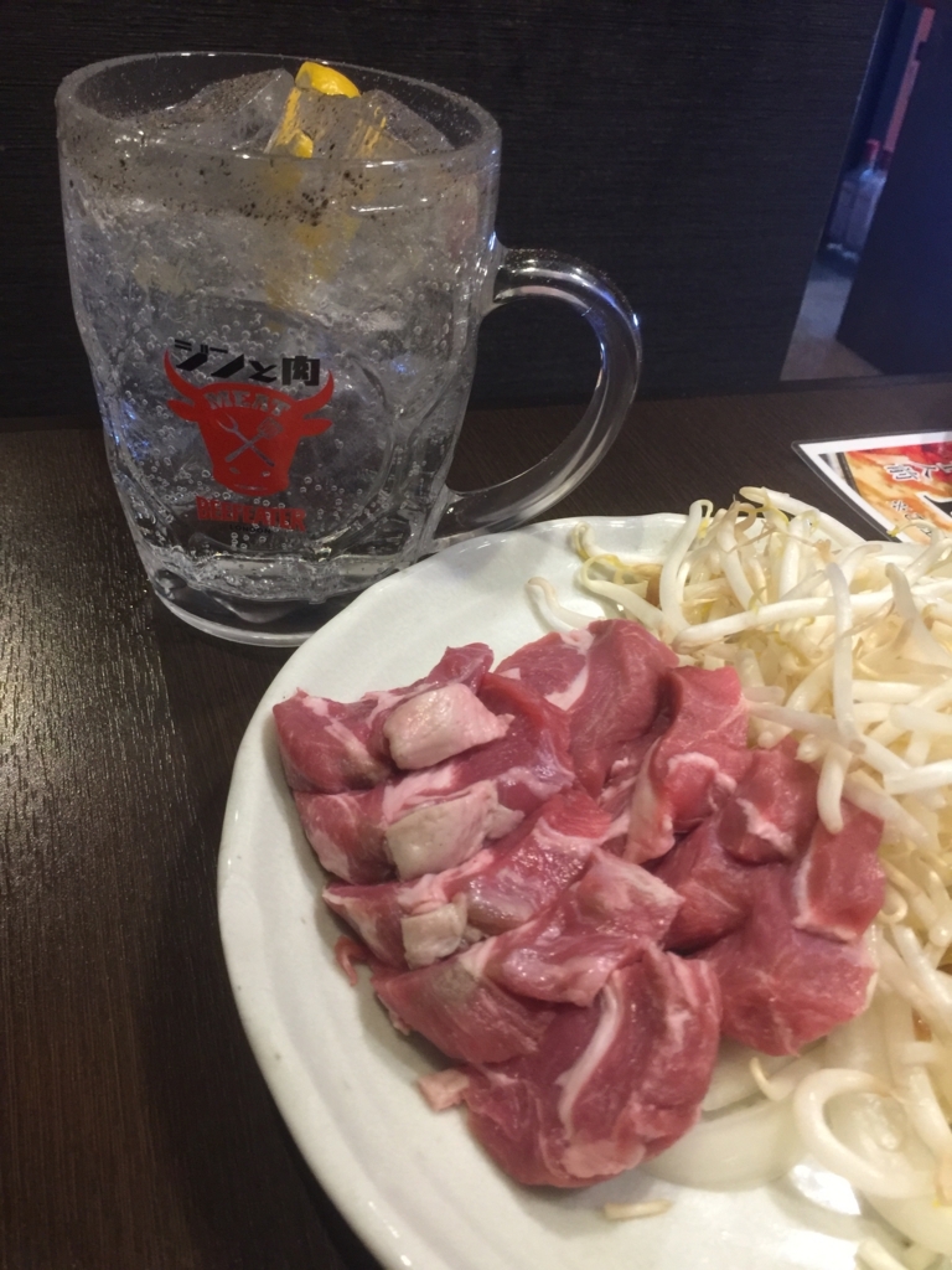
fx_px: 1063
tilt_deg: -32.6
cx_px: 476
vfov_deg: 61.7
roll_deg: -6.1
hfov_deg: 48.2
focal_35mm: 29
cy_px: 635
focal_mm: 4.15
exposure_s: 1/15
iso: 100
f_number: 2.2
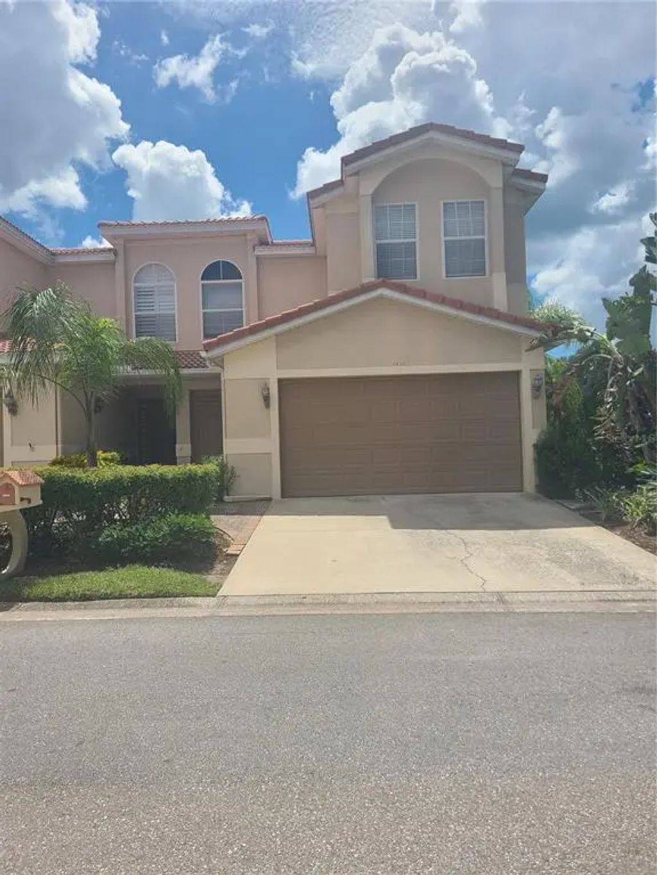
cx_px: 328
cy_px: 438
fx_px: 658
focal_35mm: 26
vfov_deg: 67.3
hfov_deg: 53.1
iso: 40
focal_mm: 5.4
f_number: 1.8
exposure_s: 1/3160
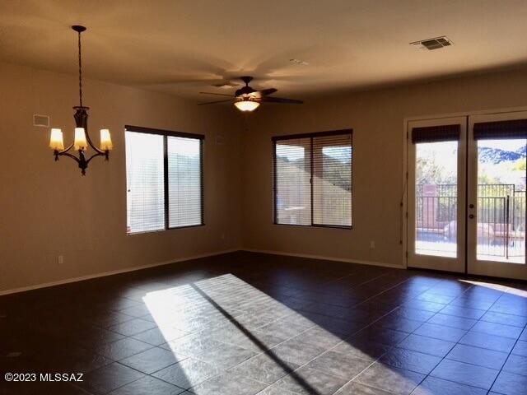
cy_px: 198
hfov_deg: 61.7
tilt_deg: -1.9
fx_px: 442
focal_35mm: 29
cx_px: 264
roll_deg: +0.2
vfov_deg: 48.2
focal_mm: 4.15
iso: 32
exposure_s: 1/60
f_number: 2.2
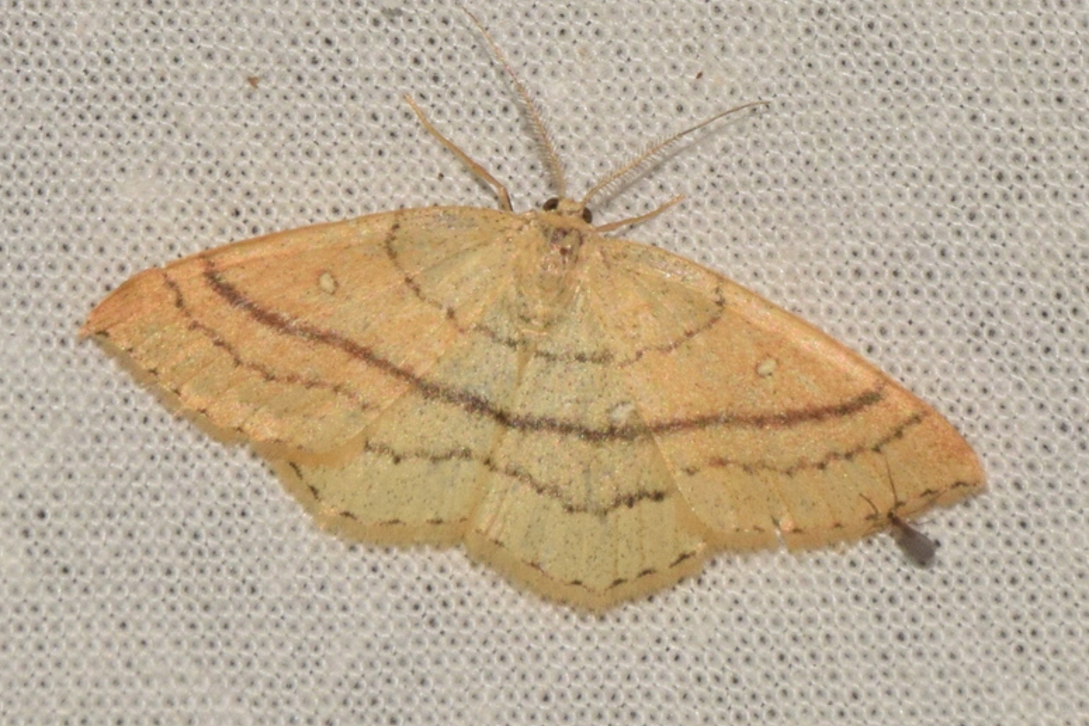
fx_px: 7866
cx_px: 547
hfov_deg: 7.9
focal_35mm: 260
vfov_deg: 5.3
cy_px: 365
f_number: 16
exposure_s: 1/160
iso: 500
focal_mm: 140
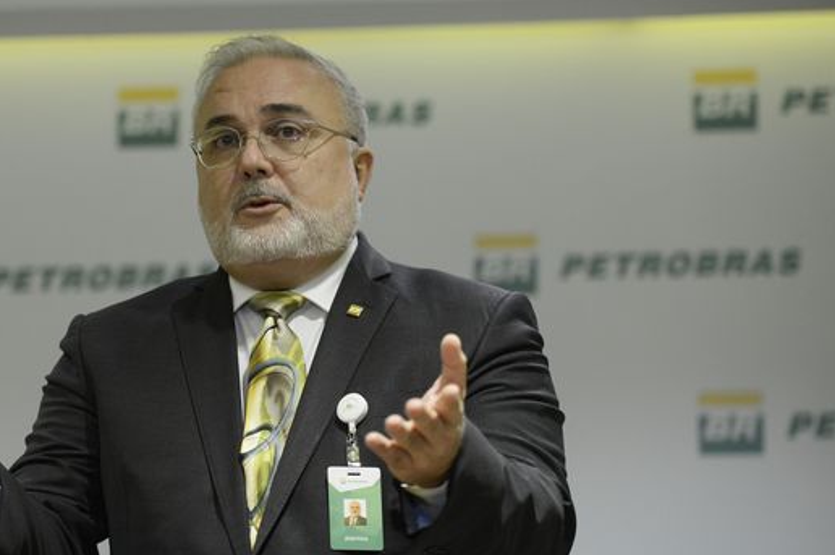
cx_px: 304
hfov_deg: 10.8
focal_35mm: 190
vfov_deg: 7.2
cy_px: 236
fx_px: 4403
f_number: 2.8
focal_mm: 140
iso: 2500
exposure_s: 1/400
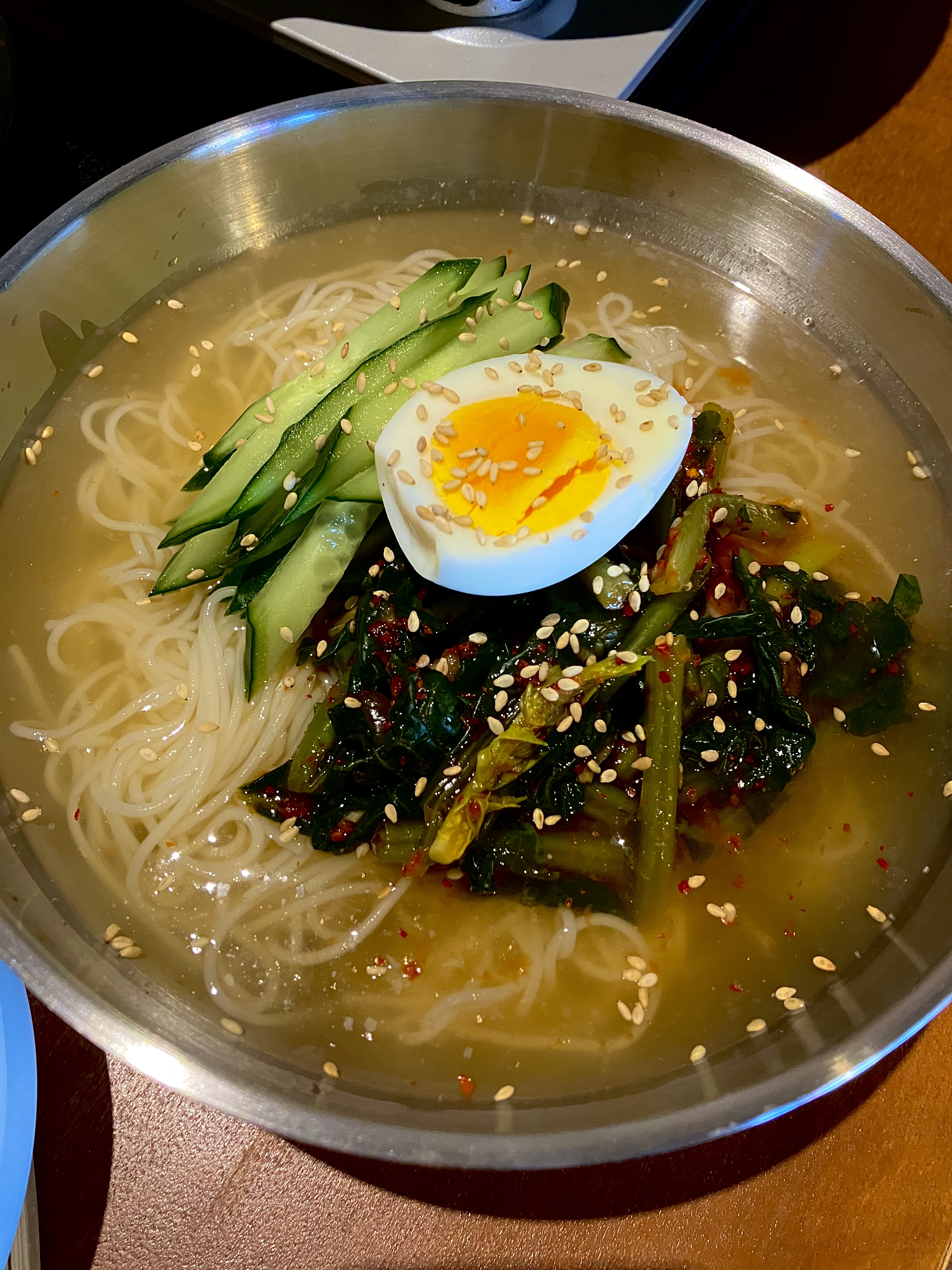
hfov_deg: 49.7
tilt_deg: -62.2
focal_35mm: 28
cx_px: 476
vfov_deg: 63.4
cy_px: 635
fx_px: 1027
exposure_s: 1/60
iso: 320
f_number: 1.8
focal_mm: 3.99
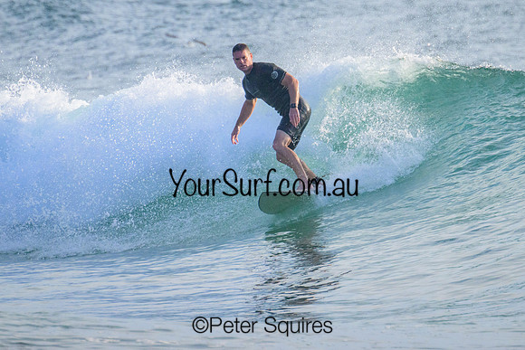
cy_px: 132
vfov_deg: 1.3
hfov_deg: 1.9
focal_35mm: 1096
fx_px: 15983
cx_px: 261
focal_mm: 800
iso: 2200
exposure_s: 1/2000
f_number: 13
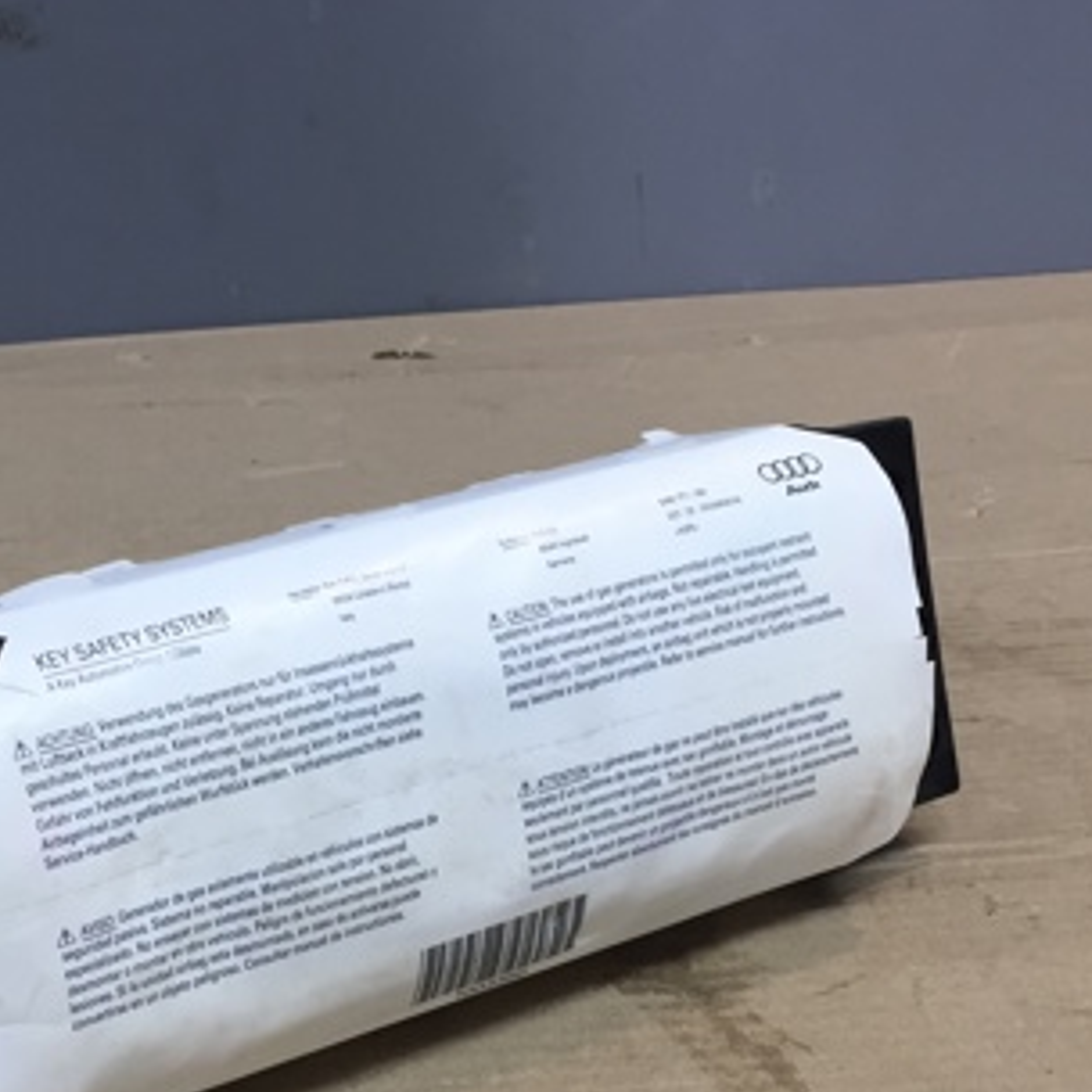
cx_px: 280
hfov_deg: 31.1
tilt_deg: -26.7
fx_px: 1927
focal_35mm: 54
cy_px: 758
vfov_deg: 31.3
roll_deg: +0.4
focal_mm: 4.15
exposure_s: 1/33
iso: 32
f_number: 2.2
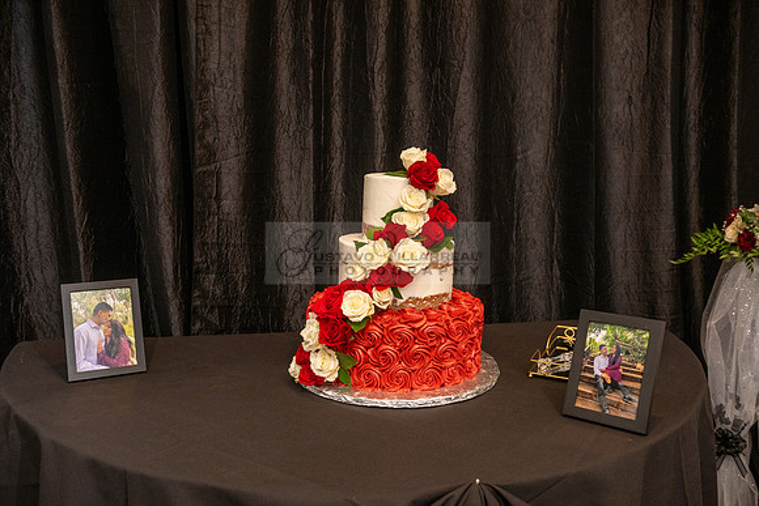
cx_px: 380
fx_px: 675
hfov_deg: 58.7
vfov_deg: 41.1
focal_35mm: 32
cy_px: 253
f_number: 4
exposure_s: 1/200
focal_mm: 32
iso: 800
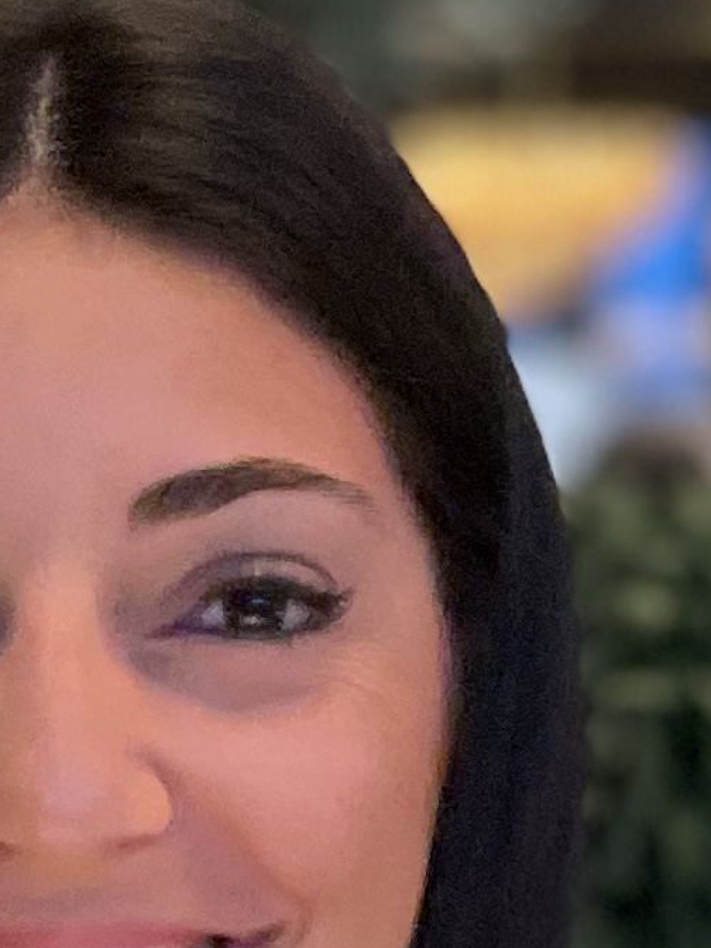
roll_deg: +0.6
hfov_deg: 9.5
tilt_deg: -15.7
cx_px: 116
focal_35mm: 156
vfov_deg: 11.5
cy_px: 1835
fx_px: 4272
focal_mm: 4.2
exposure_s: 1/40
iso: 400
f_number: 1.6
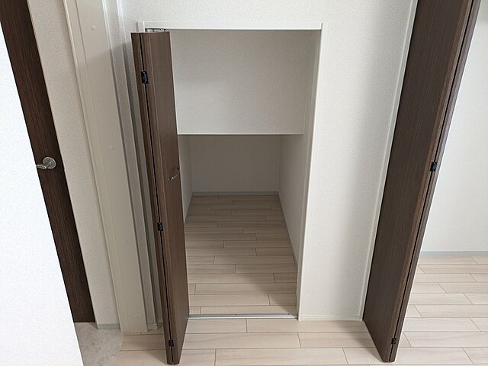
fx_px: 352
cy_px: 183
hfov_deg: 69.4
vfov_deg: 54.9
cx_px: 244
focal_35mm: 25
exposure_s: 1/120
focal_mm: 5.43
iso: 297
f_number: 1.89
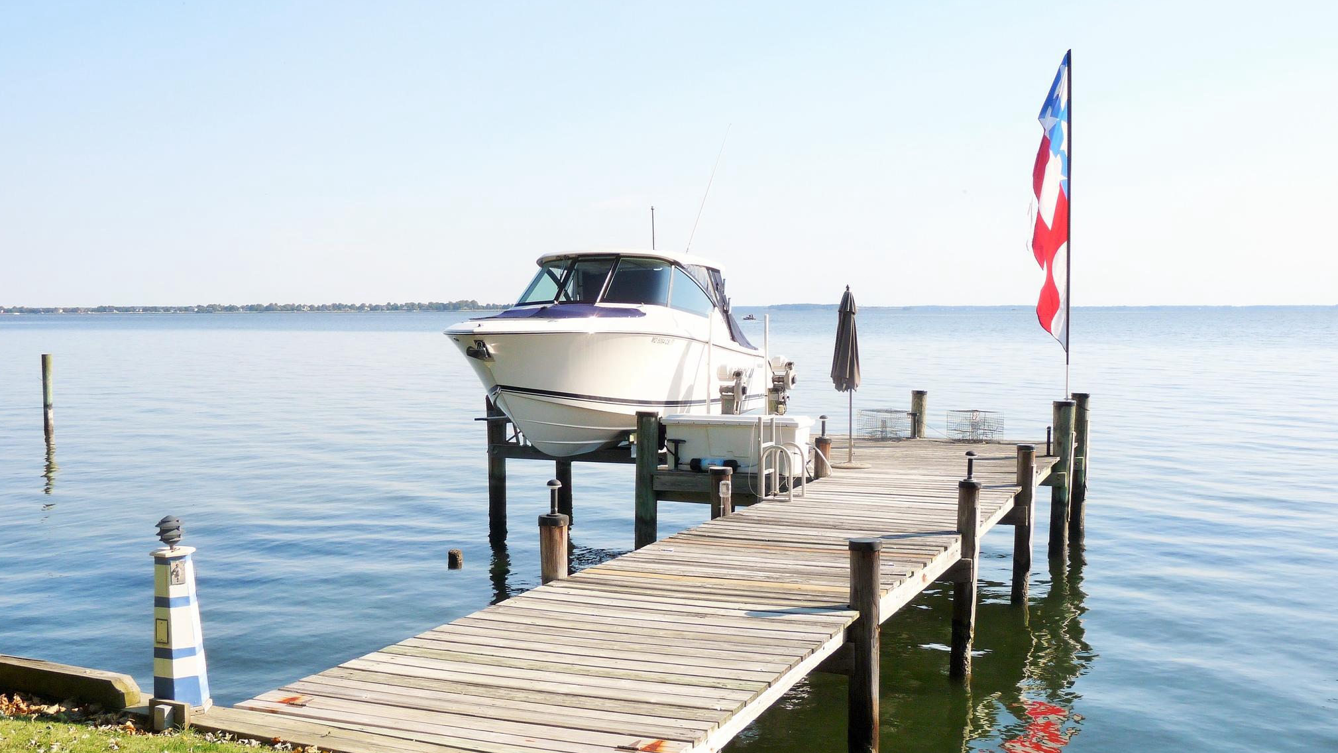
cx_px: 663
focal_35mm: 42
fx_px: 1490
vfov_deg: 28.3
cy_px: 441
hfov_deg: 48.4
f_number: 3
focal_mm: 6.8
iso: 100
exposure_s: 1/1000
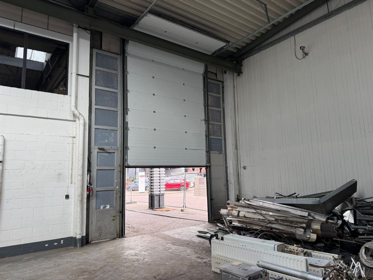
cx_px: 186
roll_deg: +0.9
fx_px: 259
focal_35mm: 24
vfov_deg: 56.8
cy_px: 140
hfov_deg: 71.6
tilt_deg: +10.0
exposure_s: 1/284
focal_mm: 6.76
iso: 100
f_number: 1.78
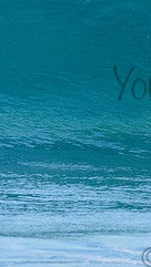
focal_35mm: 1259
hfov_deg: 1.0
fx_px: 8940
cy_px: 74
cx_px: 228
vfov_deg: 1.7
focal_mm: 500
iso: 560
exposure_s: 1/2000
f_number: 5.6
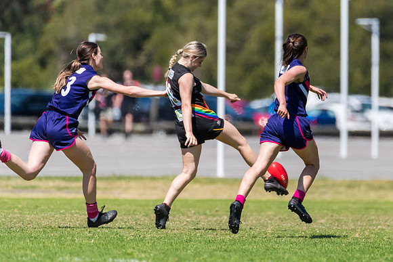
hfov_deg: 2.2
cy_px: 135
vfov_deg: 1.5
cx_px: 296
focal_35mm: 923
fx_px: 10073
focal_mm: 600
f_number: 6.3
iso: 800
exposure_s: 1/3200
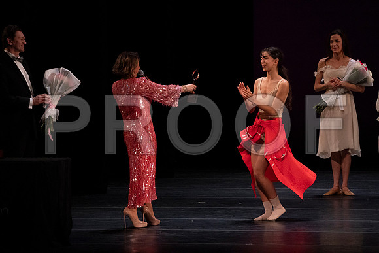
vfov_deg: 3.5
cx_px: 190
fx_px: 4149
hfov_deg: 5.2
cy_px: 126
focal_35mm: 394
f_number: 11
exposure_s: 1/500
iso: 12800
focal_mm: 394
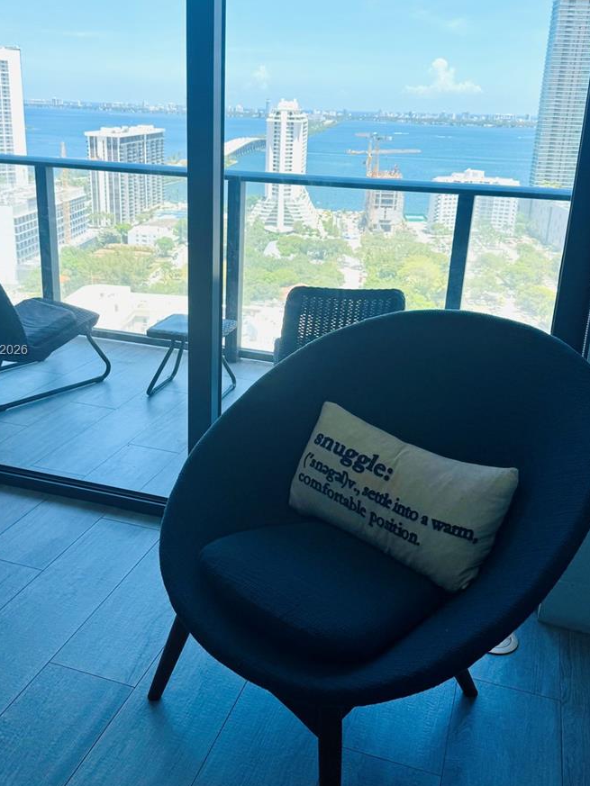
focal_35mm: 33
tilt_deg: -17.3
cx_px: 267
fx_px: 750
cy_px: 351
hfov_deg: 42.9
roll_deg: -0.9
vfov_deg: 55.2
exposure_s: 1/1042
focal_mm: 6.76
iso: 80
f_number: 1.78
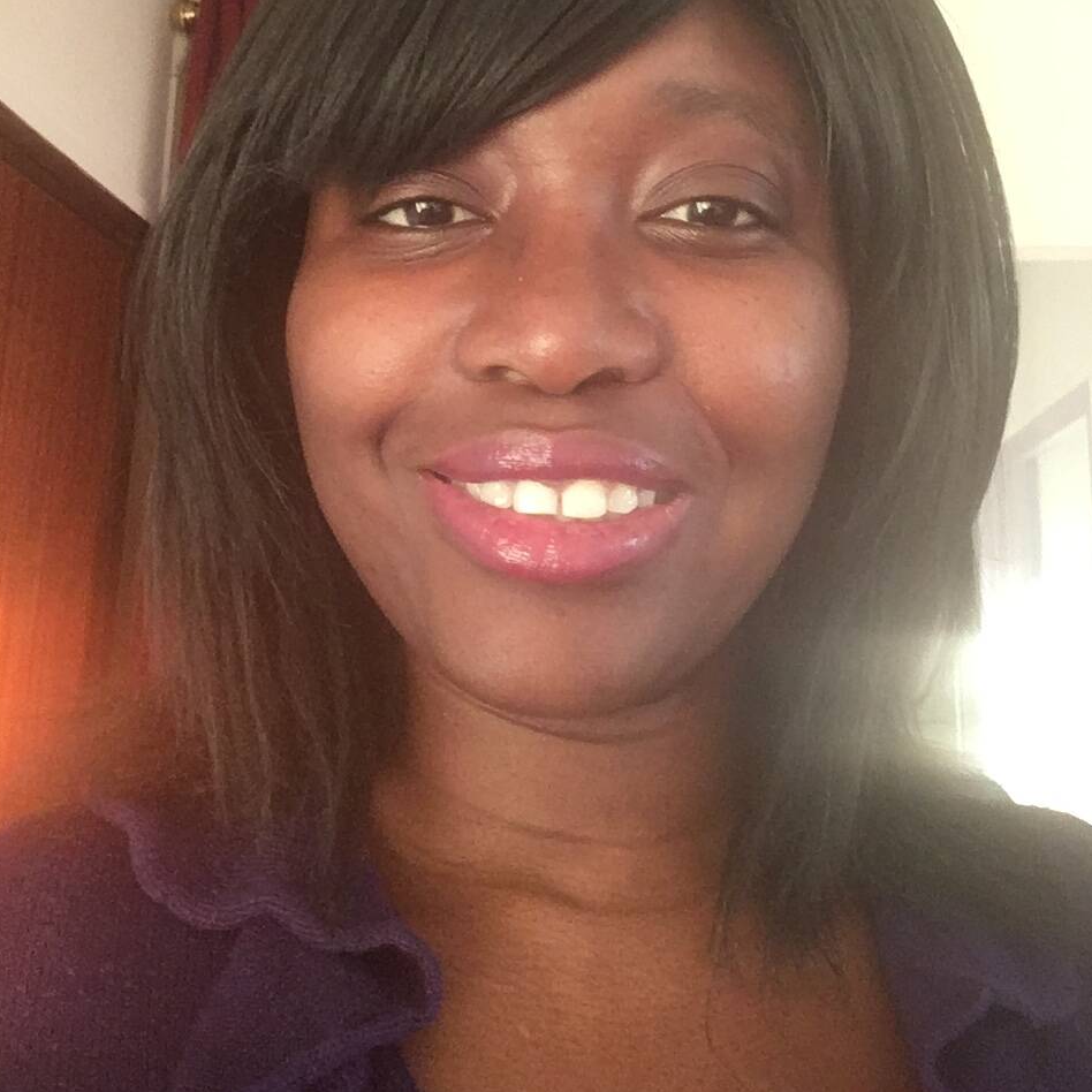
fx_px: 1321
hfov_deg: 44.9
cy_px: 367
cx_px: 545
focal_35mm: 37
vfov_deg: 44.3
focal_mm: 2.15
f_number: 2.4
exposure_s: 1/33
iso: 250
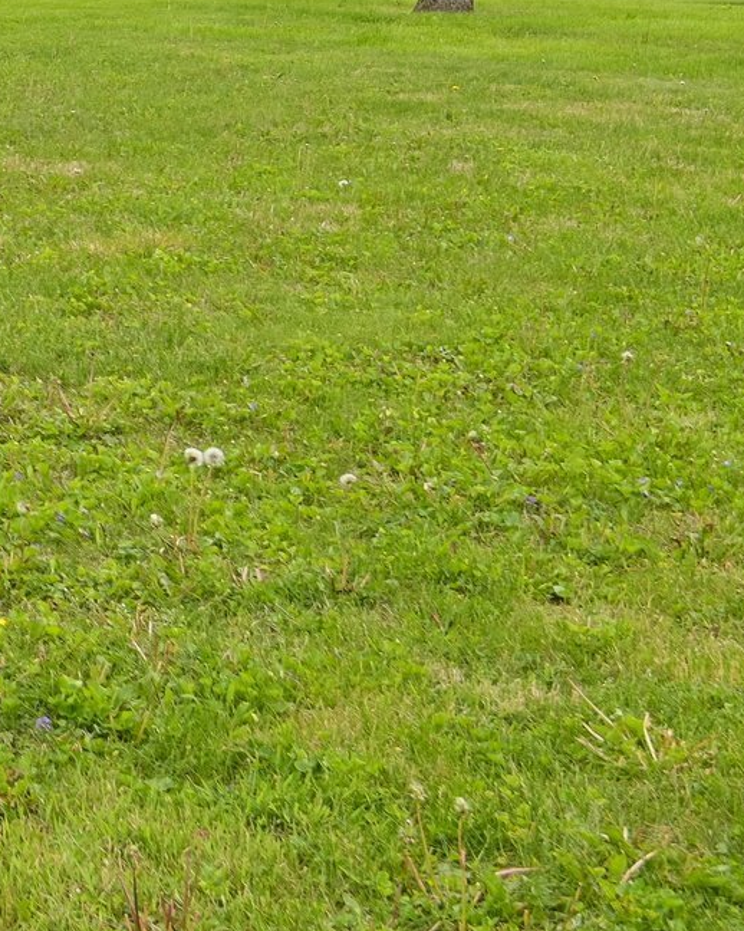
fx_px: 2451
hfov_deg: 15.1
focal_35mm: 89
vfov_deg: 20.8
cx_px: -567
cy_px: 8
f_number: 8
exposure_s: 1/100
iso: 100
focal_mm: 30
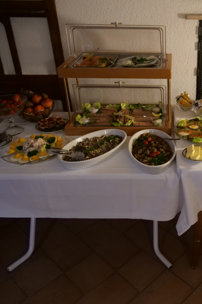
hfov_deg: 33.7
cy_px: 154
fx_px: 311
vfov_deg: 51.9
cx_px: 188
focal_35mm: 37
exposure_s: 1/60
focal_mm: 13
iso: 2500
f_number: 2.9
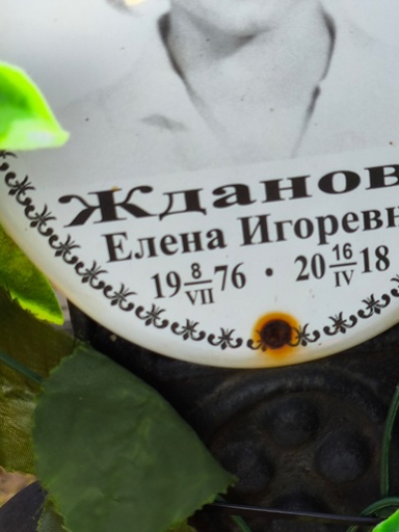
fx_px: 1199
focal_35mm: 78
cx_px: 212
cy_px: 311
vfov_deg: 25.0
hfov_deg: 18.9
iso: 50
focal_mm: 4.71
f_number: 1.7
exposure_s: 1/266
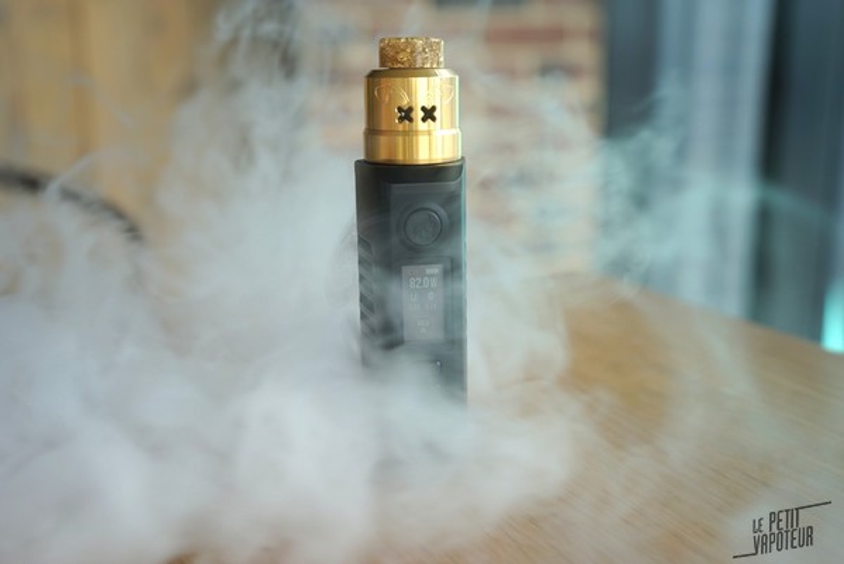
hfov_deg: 47.4
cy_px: 282
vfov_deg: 32.7
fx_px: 962
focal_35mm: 41
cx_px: 422
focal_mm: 41
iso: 100
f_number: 4.5
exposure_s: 1/80
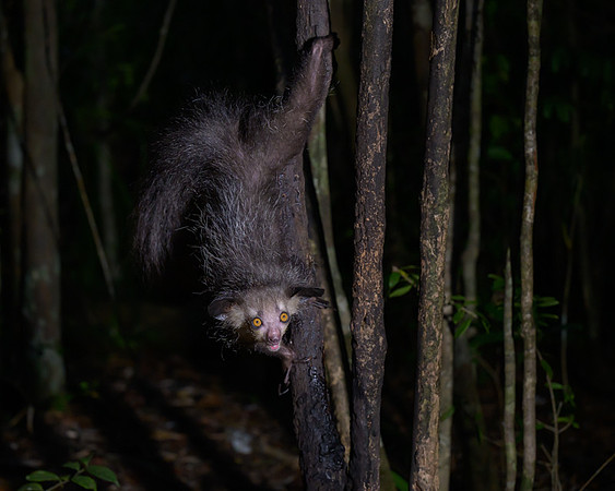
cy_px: 231
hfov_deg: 19.6
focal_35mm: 98
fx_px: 1778
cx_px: 246
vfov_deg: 15.7
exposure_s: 1/50
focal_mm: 70
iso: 2500
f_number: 2.8
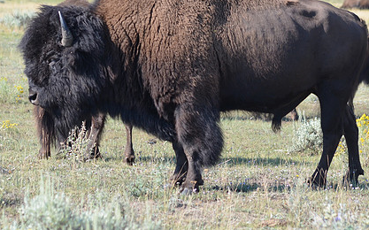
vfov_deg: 6.5
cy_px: 65
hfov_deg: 10.4
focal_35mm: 202
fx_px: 2027
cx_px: 192
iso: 400
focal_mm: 95
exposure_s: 1/1250
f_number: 4.5
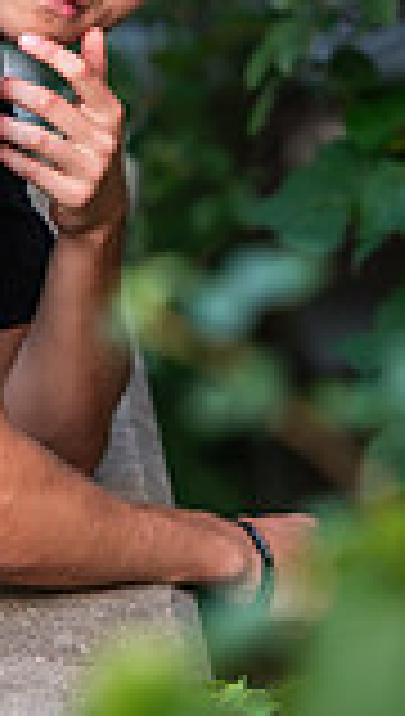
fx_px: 8151
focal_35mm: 429
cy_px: 140
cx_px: 86
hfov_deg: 2.8
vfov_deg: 5.0
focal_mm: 145
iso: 800
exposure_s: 1/160
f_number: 2.8
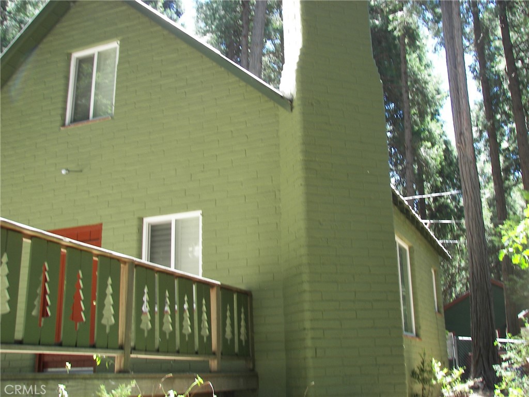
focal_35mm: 42
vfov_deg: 34.3
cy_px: 198
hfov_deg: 44.8
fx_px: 642
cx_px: 264
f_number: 2.8
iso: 50
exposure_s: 1/60
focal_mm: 6.9
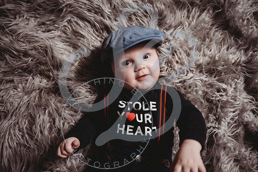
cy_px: 86
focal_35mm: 35
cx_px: 129
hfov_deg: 54.4
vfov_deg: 37.9
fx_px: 251
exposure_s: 1/125
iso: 100
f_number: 2.8
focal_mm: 35
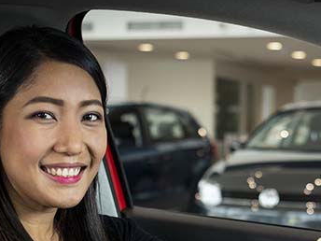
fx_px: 872
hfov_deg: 20.8
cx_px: 217
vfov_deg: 15.1
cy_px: 294
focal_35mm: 94
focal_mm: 35
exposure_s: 1/320
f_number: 2.8
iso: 400
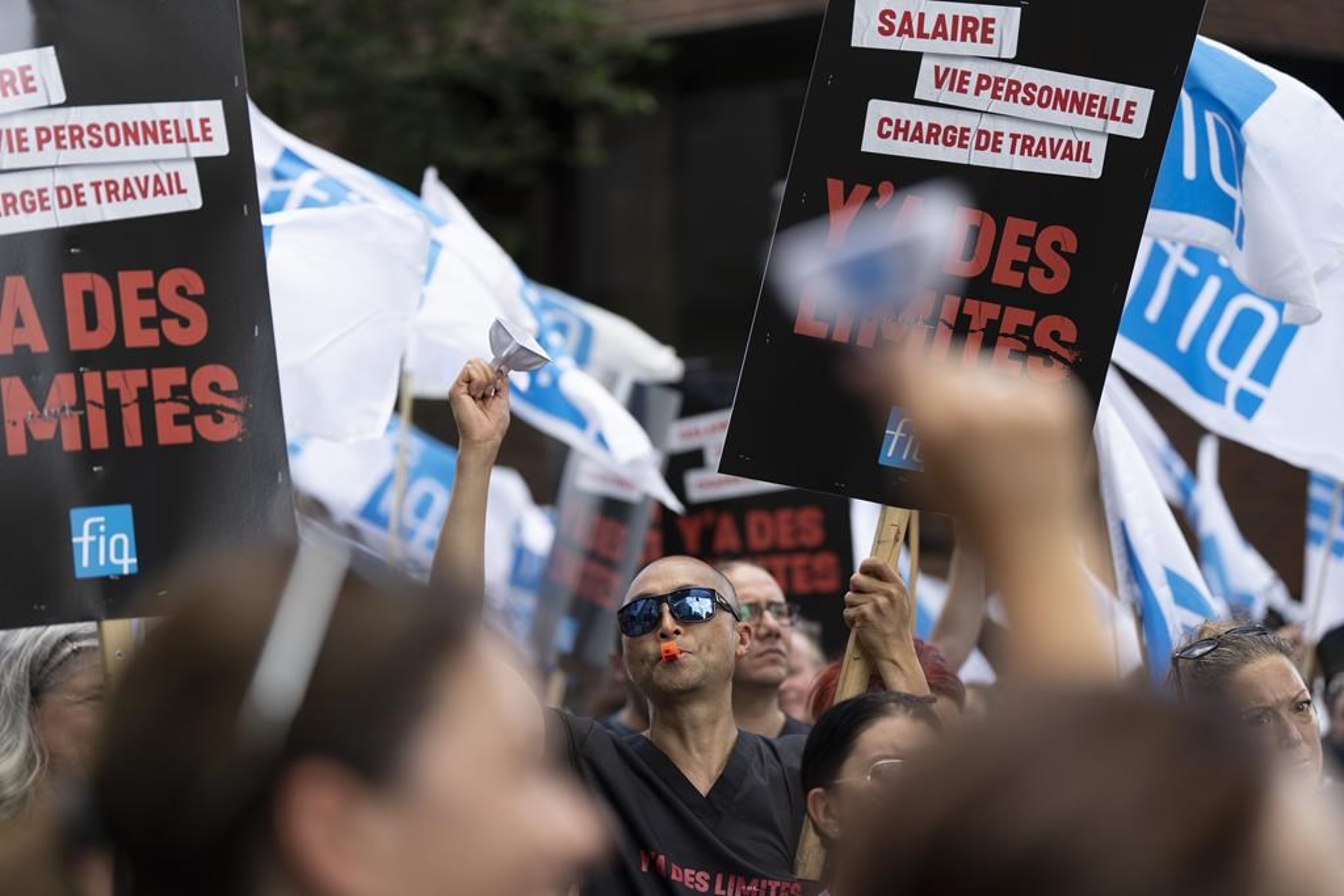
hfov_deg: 20.0
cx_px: 672
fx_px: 3808
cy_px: 448
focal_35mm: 102
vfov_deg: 13.4
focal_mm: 102
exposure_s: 1/640
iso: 250
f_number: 2.8
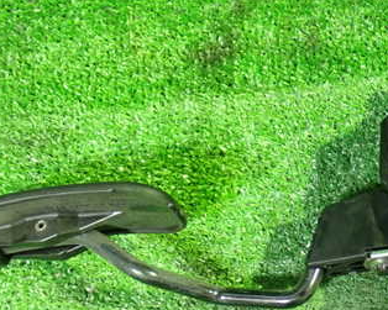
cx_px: 280
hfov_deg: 23.1
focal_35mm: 82
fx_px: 941
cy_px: 215
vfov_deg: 18.6
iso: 800
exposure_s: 1/15
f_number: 2.9
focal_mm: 7.84
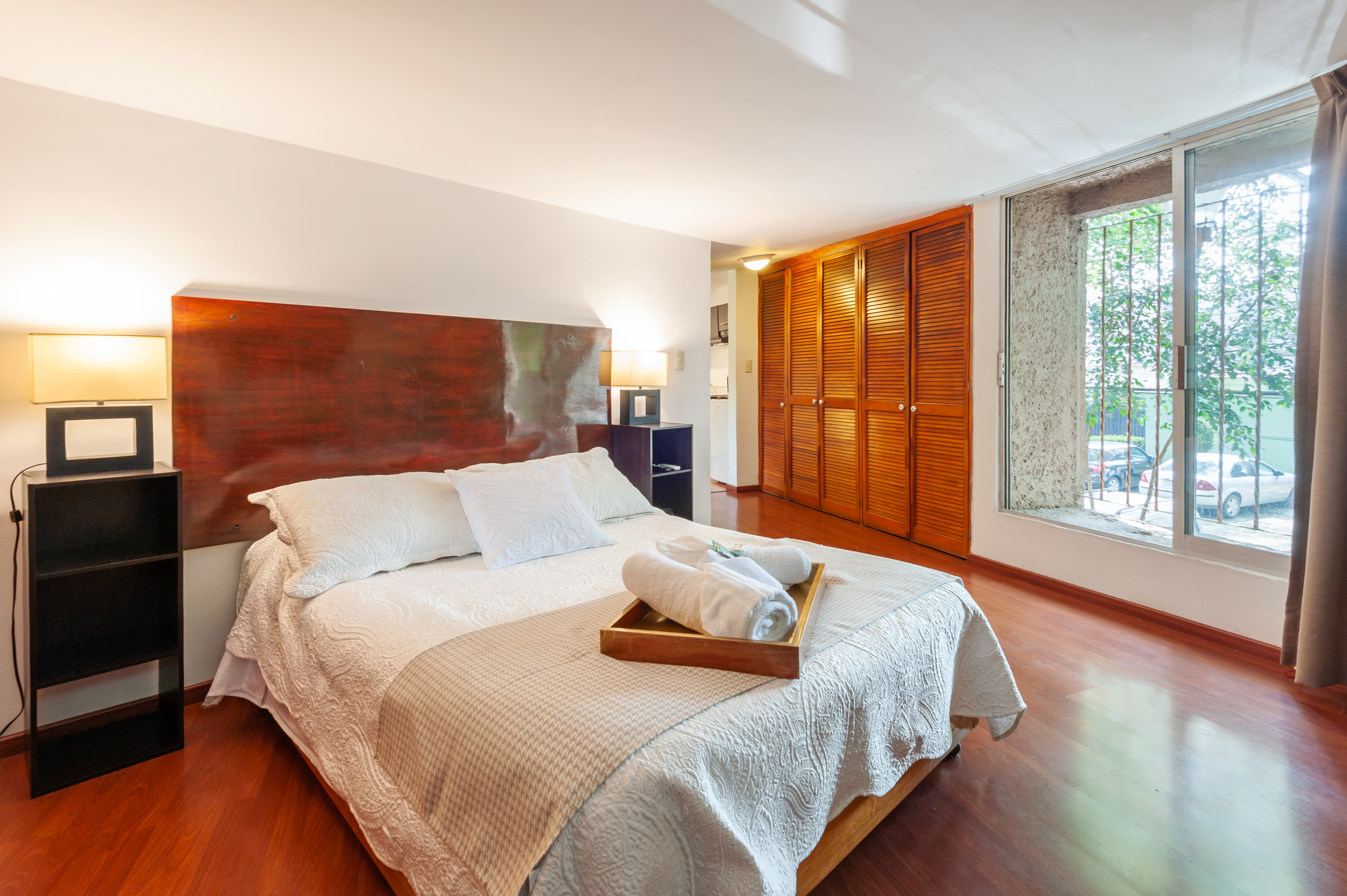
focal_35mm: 16
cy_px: 448
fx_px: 598
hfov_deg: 96.8
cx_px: 674
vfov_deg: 73.7
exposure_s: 1/2
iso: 200
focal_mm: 16
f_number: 8
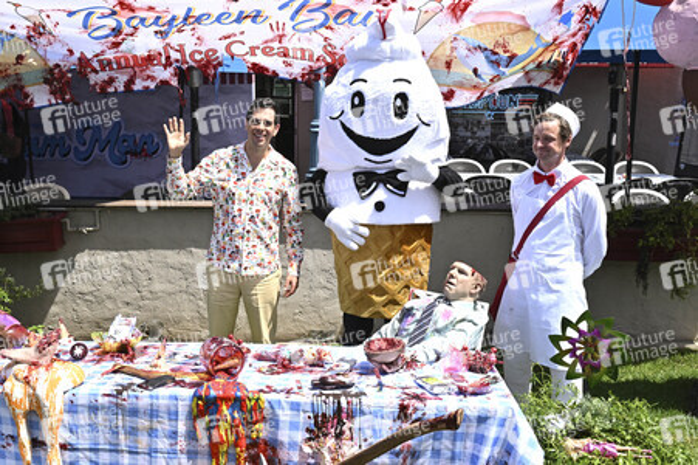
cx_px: 349
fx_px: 697
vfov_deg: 36.8
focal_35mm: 36
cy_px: 232
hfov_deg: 53.2
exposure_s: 1/320
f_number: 16
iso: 640
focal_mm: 36
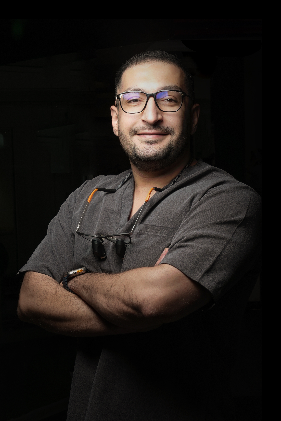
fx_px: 1064
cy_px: 210
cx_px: 140
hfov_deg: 15.0
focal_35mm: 91
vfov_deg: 22.4
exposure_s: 1/100
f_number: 22
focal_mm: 91
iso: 400
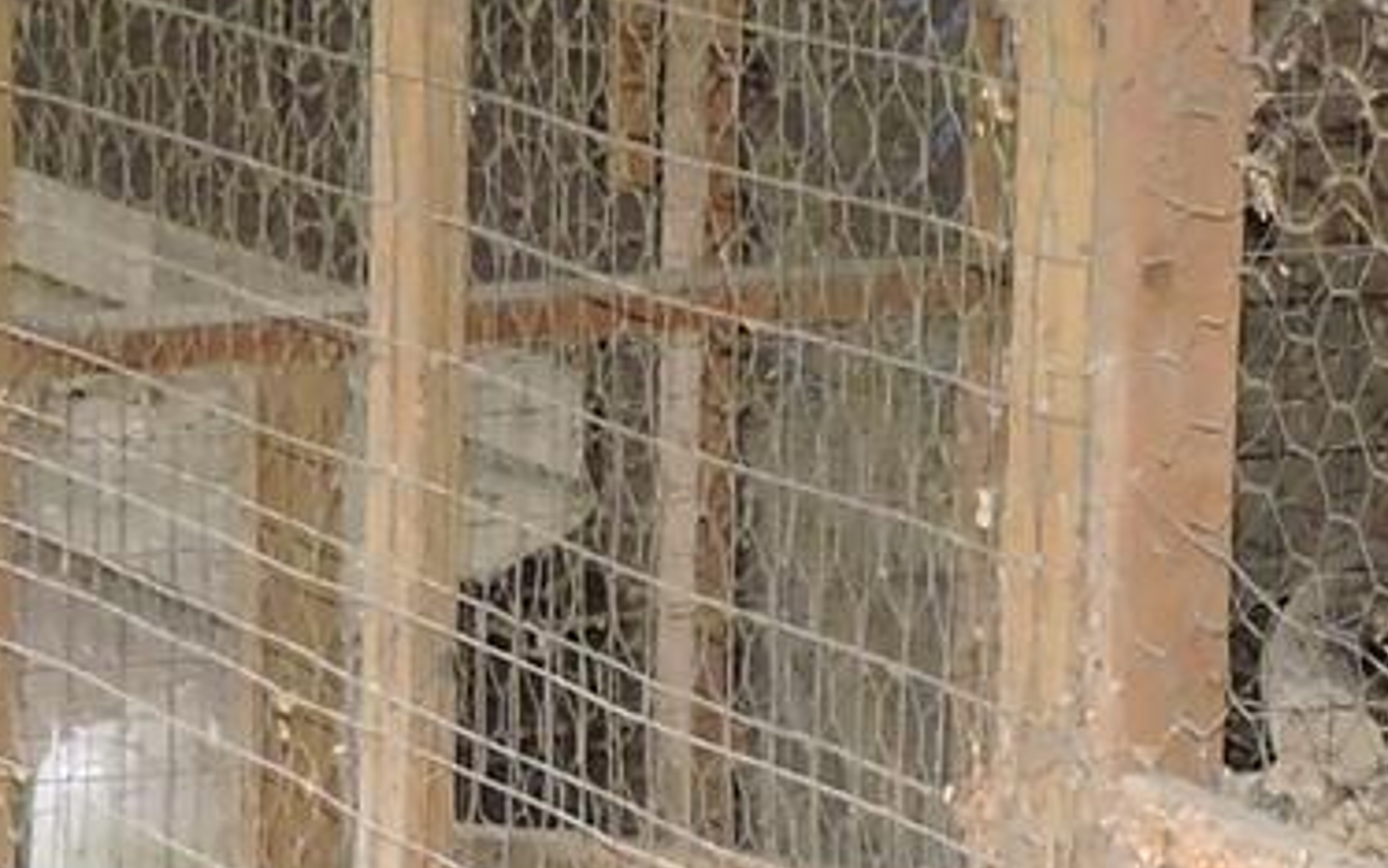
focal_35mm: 174
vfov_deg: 7.5
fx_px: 6584
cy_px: 553
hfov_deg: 11.9
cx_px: 1284
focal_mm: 5.4
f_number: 3.1
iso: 320
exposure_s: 1/40
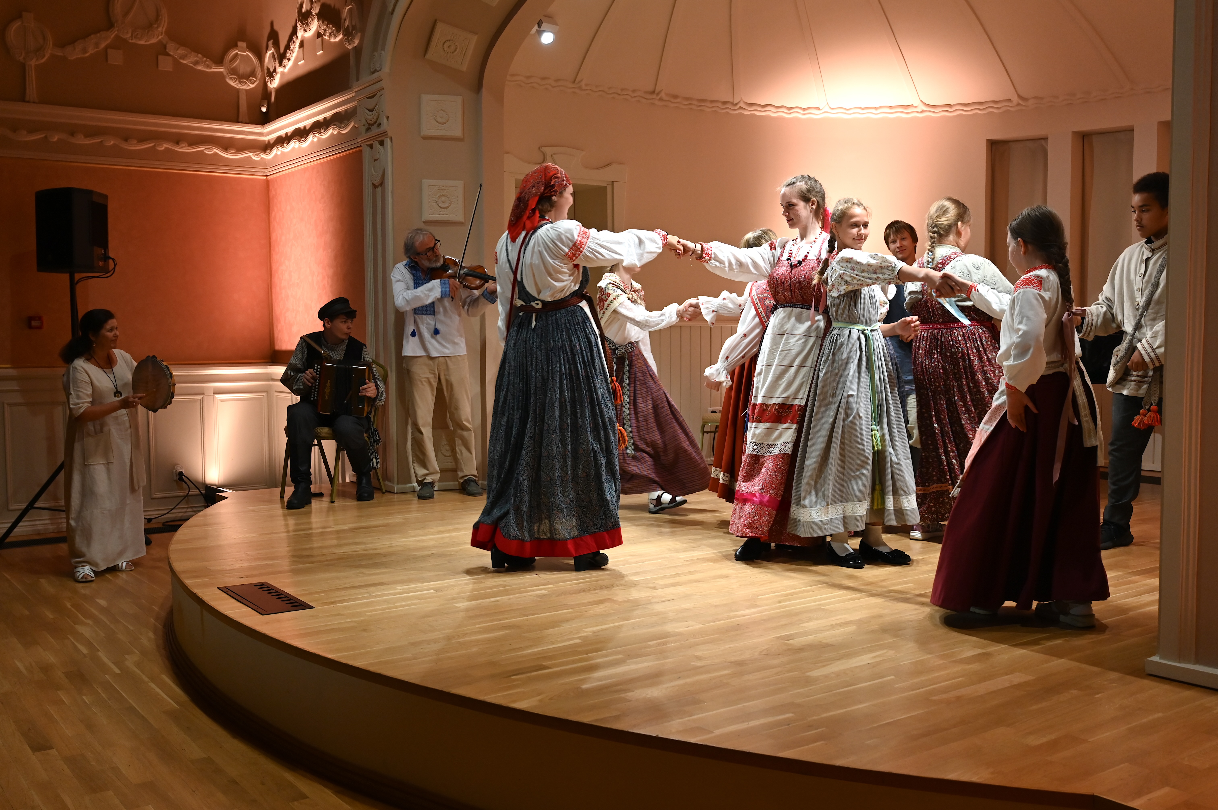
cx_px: 609
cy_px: 405
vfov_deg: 38.3
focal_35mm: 34
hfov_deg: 55.1
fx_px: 1166
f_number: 5.6
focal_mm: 34.5
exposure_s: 1/160
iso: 1250
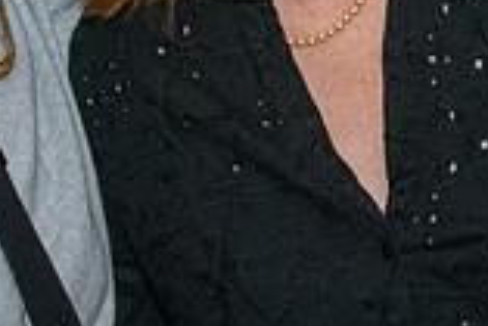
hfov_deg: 9.7
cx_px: 214
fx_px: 2863
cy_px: -14
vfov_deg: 6.5
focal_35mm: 211
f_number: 14
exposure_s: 1/160
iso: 5000
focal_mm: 38
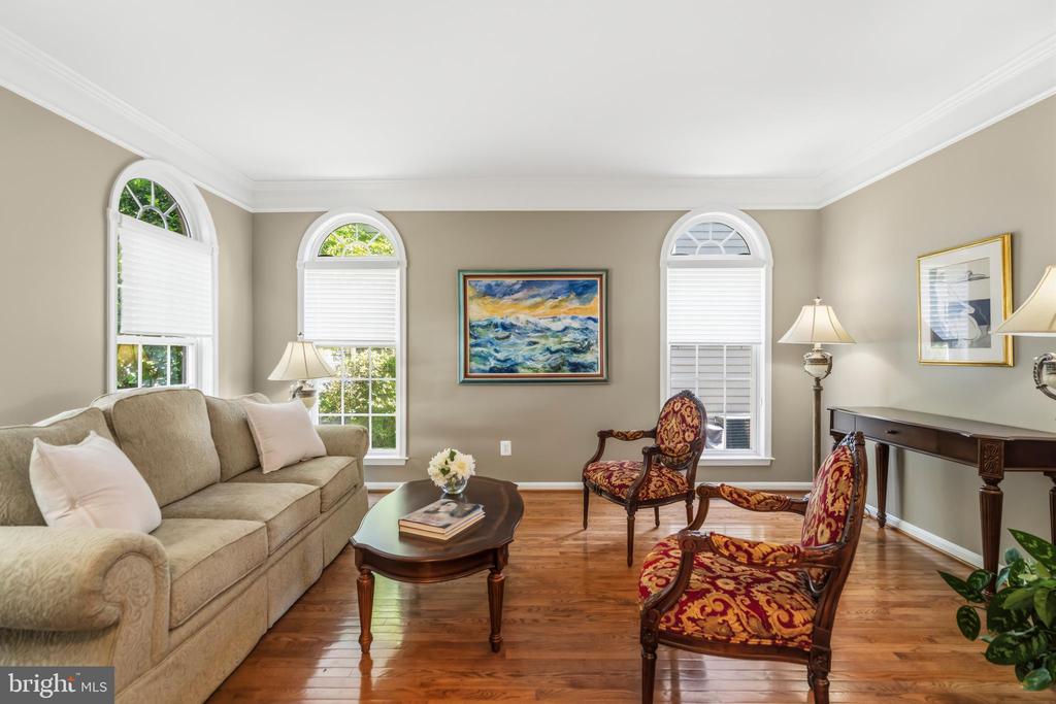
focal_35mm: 16
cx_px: 528
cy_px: 352
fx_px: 469
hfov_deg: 96.7
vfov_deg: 73.8
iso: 800
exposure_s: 1/200
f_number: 5.6
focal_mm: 16
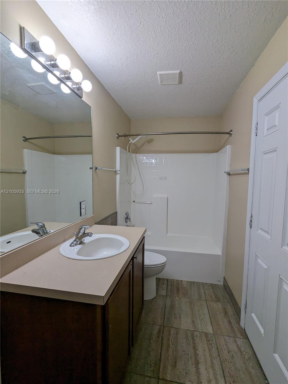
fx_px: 177
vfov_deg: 94.5
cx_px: 144
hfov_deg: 78.1
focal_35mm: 16
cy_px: 192
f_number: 2.2
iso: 95
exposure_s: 1/120
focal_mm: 2.35
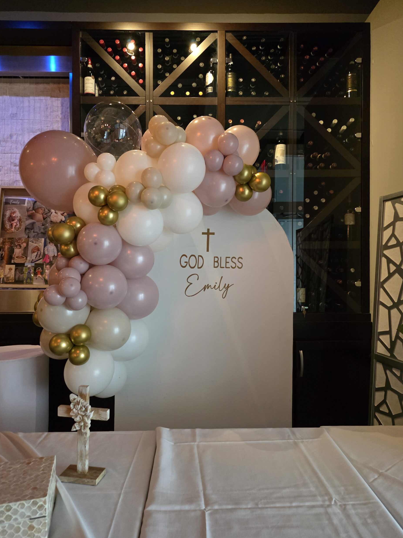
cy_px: 269
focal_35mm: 24
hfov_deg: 56.8
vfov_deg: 71.6
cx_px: 202
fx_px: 373
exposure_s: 1/120
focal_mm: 6.25
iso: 2000
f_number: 1.7
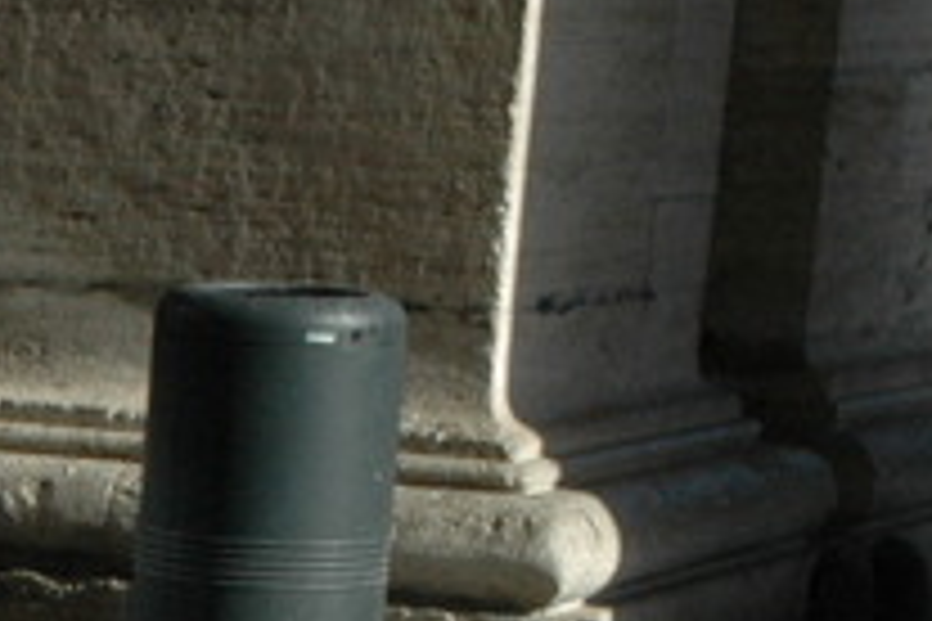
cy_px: 1231
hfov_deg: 8.6
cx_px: -1054
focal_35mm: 224
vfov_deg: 6.0
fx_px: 5809
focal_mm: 31
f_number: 10
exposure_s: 1/400
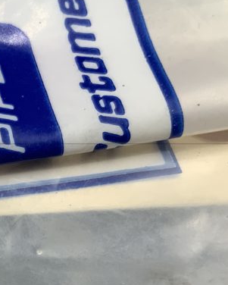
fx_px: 649
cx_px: -91
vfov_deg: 24.0
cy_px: 258
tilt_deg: -66.5
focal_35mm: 77
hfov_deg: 18.2
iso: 16
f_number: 1.8
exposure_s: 1/248
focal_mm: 3
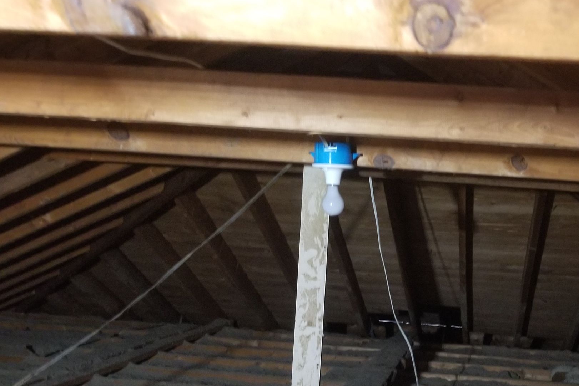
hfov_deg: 39.4
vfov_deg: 27.8
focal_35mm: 48
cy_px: 279
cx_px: 468
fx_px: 772
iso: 400
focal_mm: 4.25
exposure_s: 1/10
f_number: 1.7
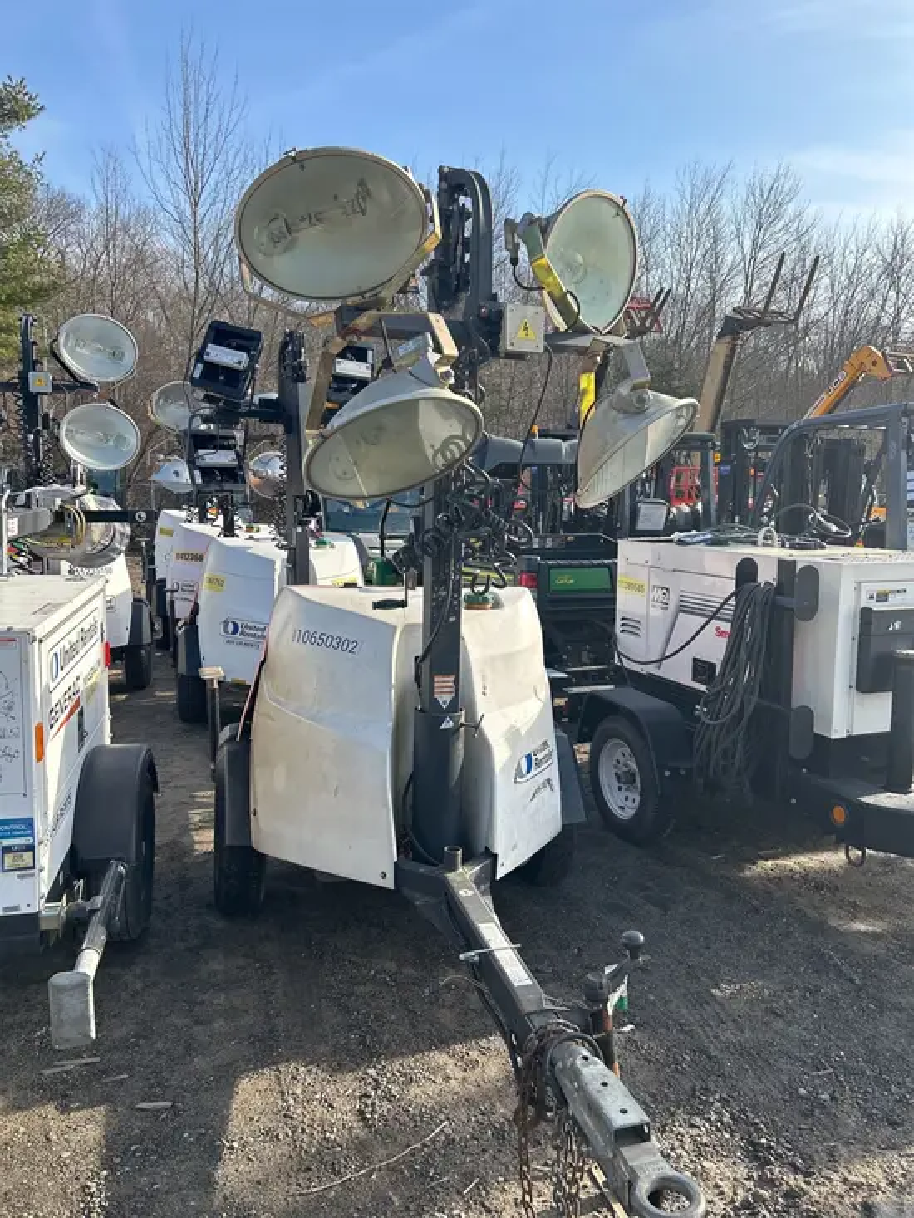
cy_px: 609
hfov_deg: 53.1
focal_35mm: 26
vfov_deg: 67.3
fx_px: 915
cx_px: 457
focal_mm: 5.7
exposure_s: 1/1209
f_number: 1.5
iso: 50
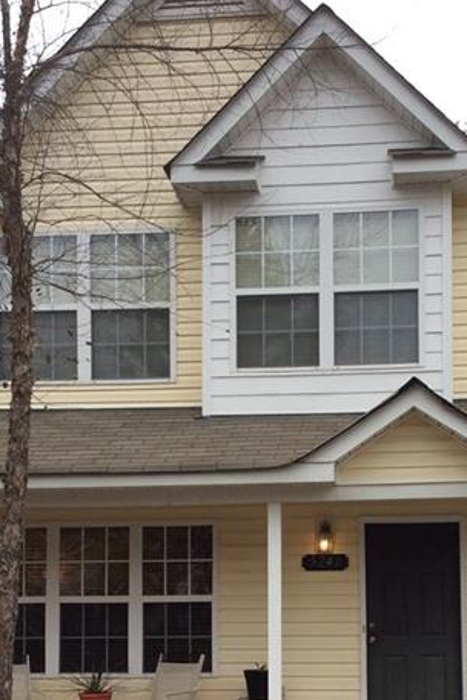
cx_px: 310
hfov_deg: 24.1
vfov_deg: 34.5
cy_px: 560
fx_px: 1090
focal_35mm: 56
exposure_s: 1/334
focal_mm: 3.3
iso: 32
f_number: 2.4
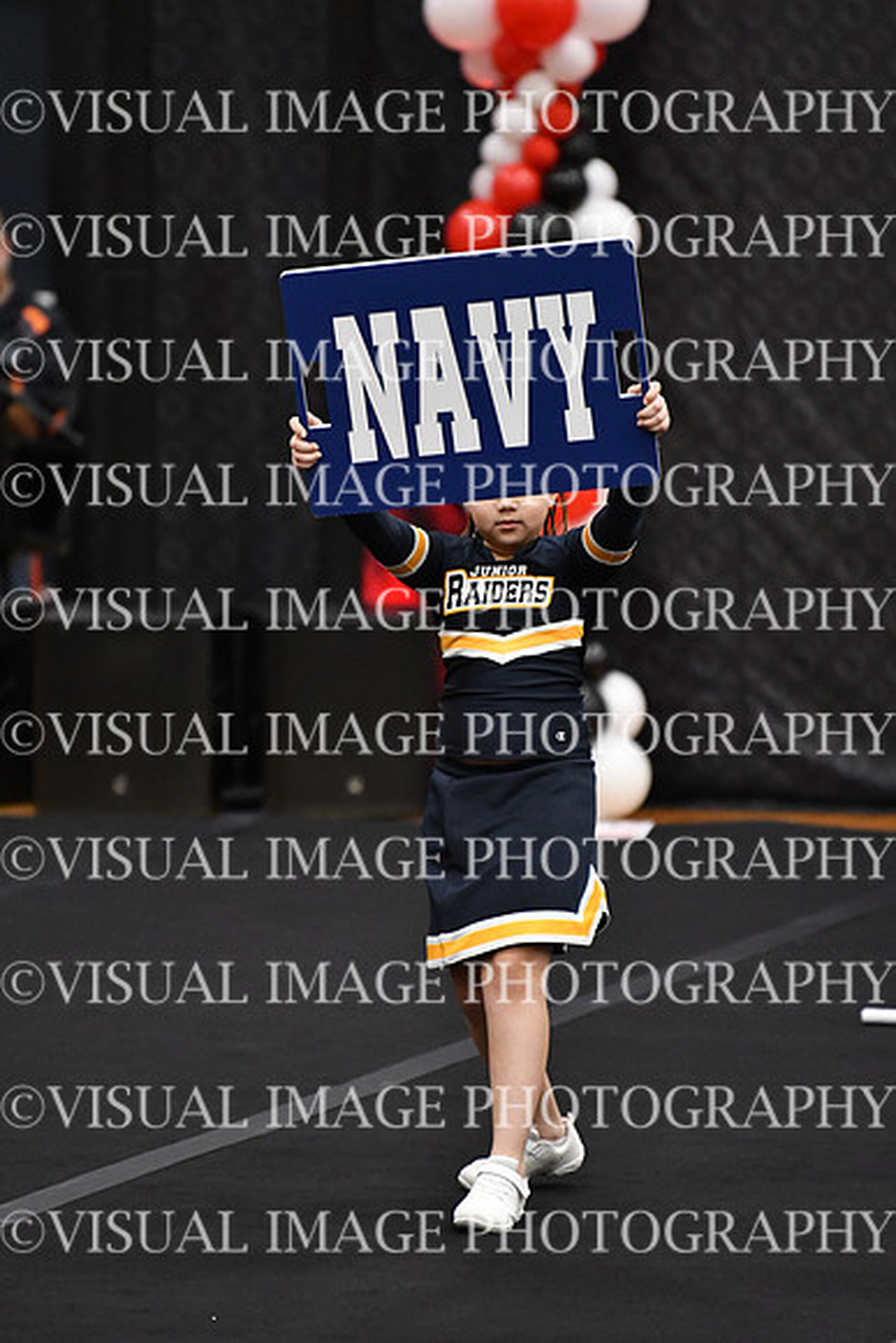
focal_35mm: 300
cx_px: 448
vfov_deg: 6.9
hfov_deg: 4.6
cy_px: 672
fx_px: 11192
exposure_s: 1/800
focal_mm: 200
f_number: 2.8
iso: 5000
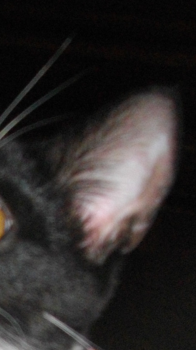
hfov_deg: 8.2
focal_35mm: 141
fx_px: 1303
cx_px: -191
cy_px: 374
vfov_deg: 14.9
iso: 200
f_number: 2.9
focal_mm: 5.7
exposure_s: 1/50
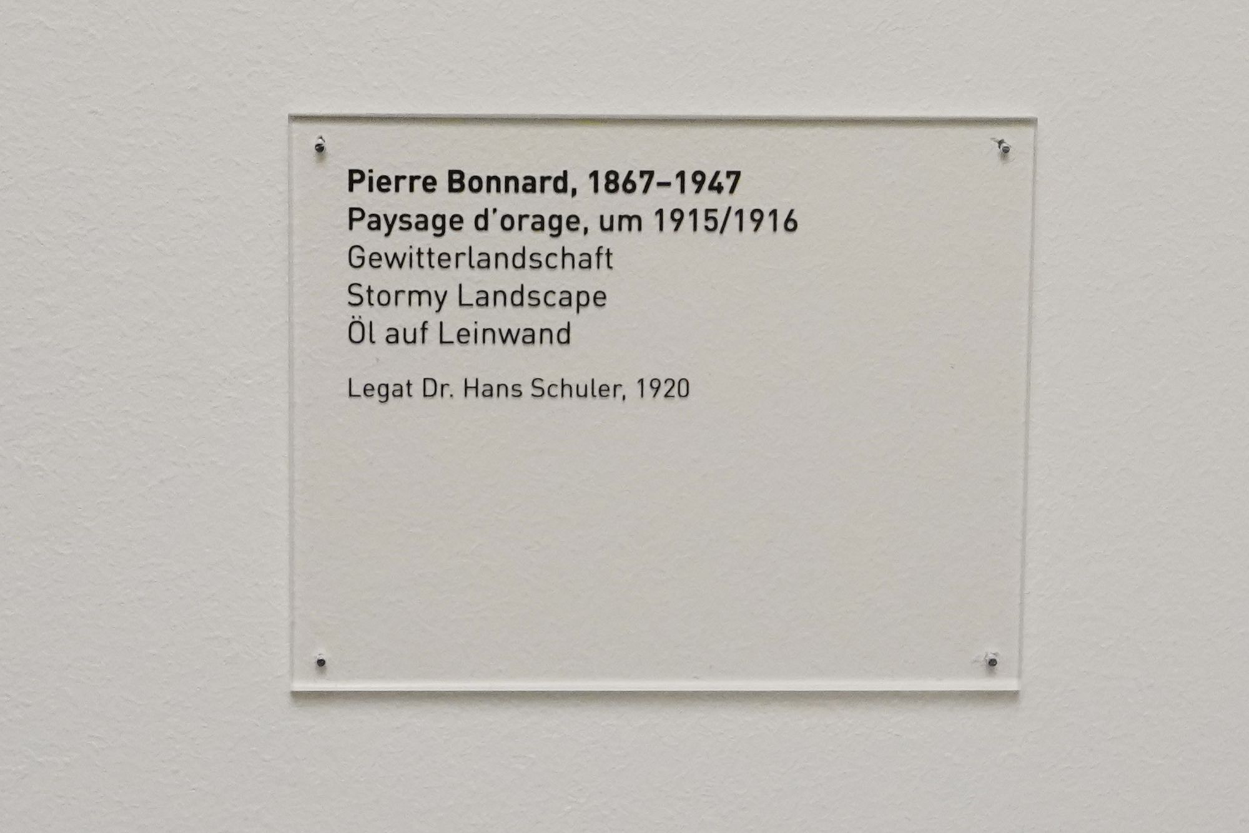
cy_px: 416
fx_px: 833
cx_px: 624
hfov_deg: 73.7
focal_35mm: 24
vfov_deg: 53.1
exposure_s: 1/80
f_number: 6.3
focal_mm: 24
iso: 3200
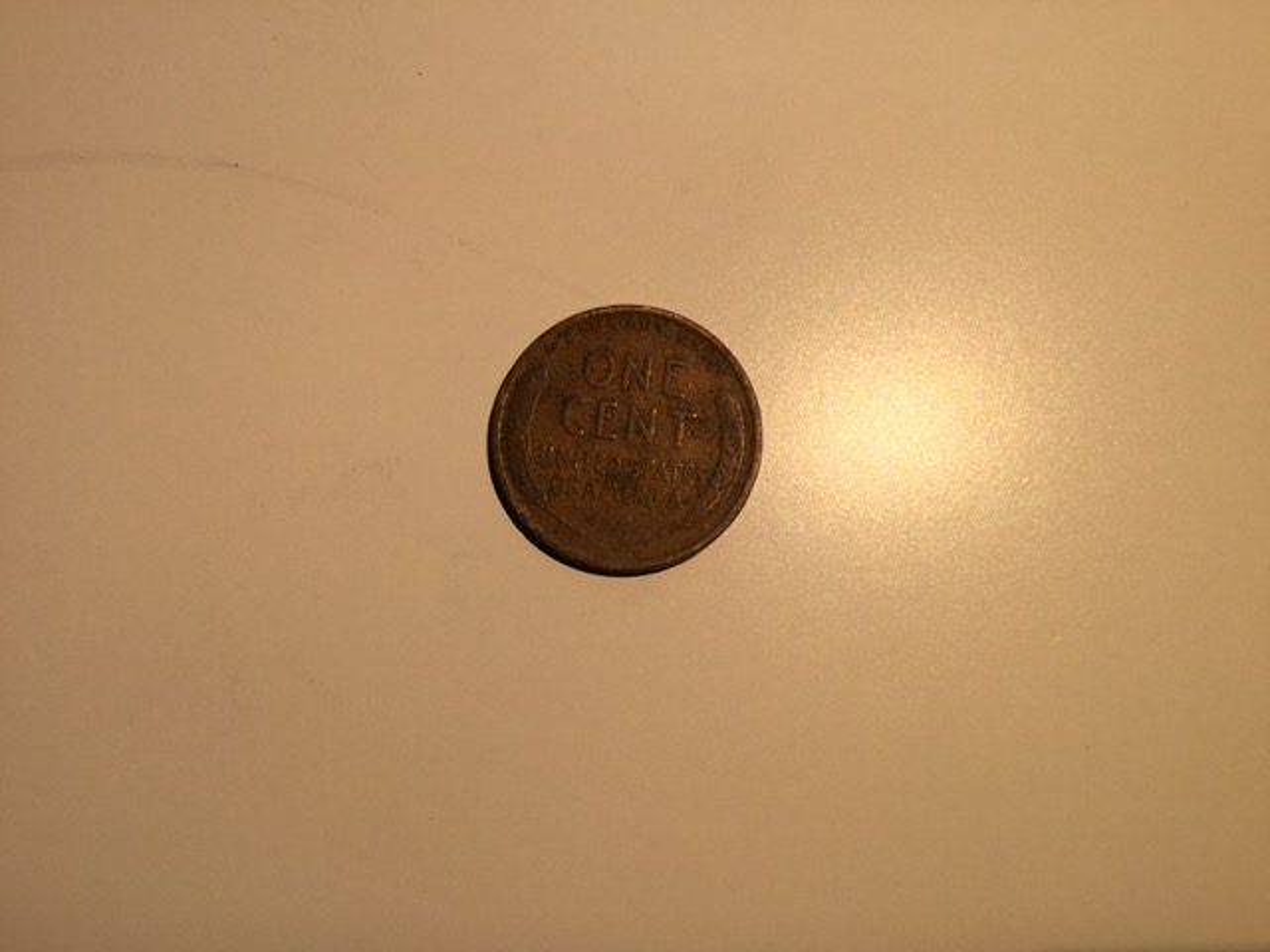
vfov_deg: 45.4
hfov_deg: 58.4
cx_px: 635
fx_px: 1137
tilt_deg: -81.9
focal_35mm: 31
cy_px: 476
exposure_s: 1/281
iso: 25
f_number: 2.4
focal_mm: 3.3
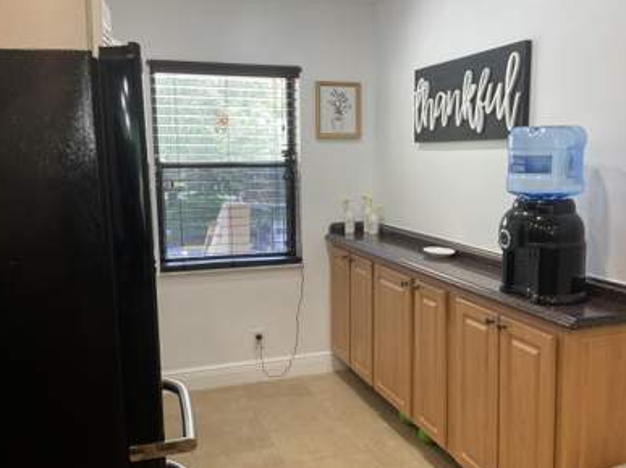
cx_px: 346
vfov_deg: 39.6
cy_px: 236
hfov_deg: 51.3
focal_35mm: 36
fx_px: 650
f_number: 1.8
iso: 64
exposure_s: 1/60
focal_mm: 3
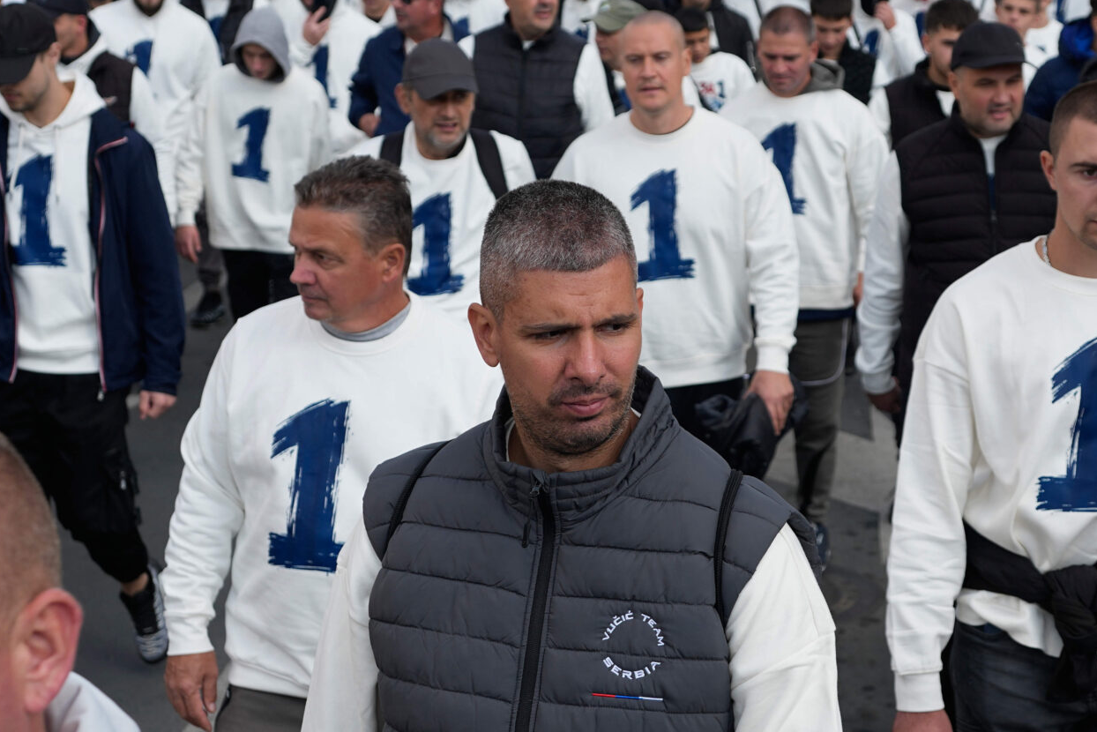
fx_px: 2194
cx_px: 742
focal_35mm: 72
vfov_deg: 18.9
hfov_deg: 27.9
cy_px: 377
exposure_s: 1/500
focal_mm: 35
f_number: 4
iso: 100
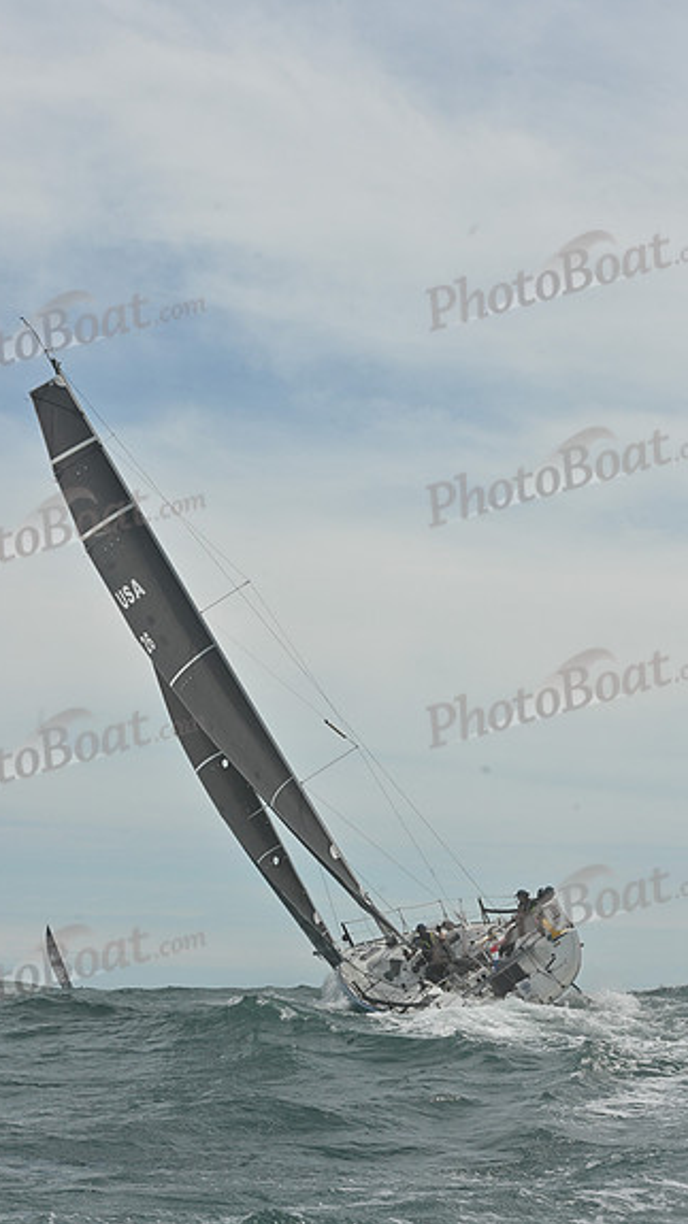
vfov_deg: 28.6
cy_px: 613
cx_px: 316
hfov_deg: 16.3
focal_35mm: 74
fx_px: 2402
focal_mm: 70
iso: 320
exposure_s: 1/1250
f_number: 10
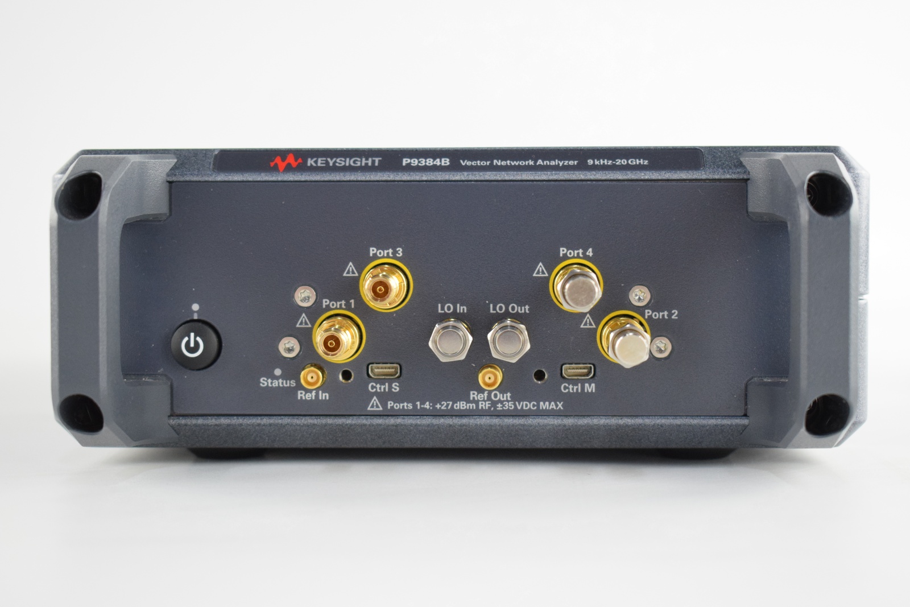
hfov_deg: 29.9
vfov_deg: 20.2
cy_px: 304
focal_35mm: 68
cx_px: 455
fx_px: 1706
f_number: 6.3
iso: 1600
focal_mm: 45
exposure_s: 1/160
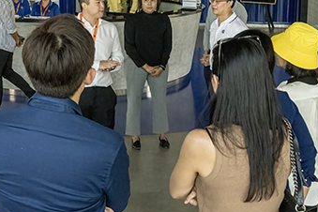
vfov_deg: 19.8
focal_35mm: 68
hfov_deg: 29.4
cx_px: 97
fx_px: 601
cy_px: 44
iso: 7200
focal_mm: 24
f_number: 10
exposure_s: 1/400
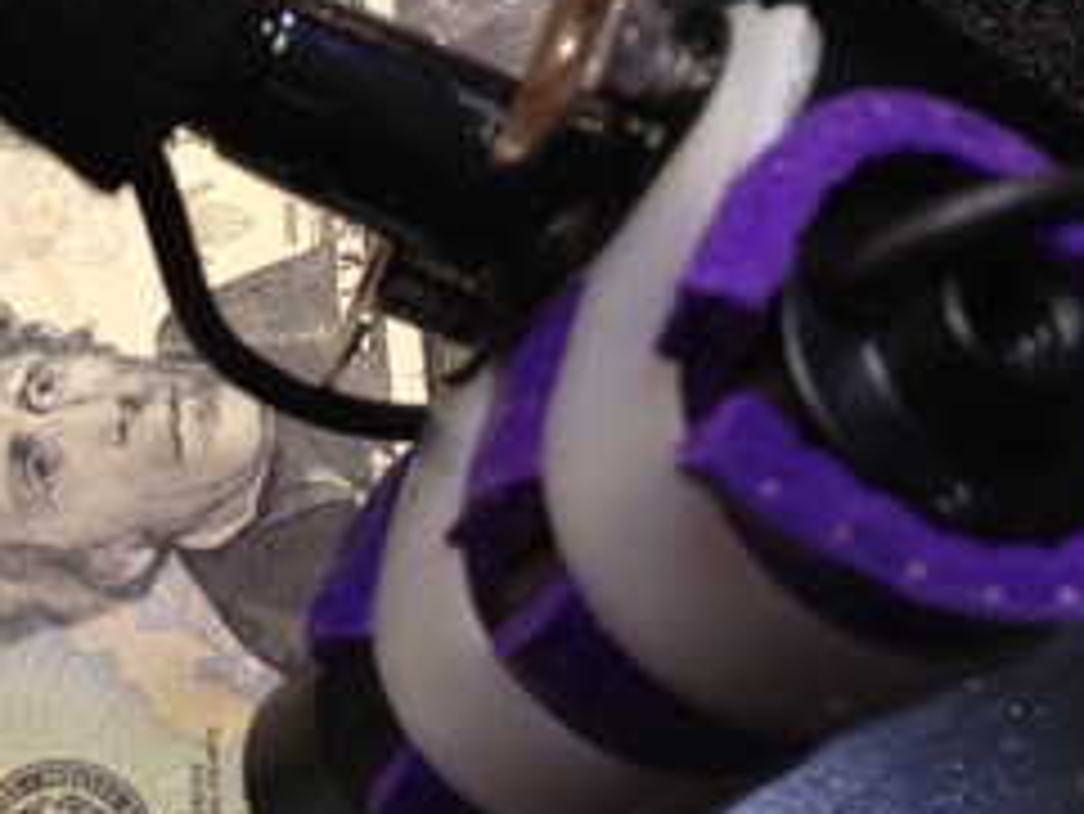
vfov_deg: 19.1
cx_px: 31
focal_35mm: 77
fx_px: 2412
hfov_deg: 24.3
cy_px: 472
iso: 50
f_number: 2.4
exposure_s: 1/30
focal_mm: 4.28
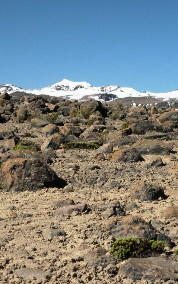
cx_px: 113
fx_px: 738
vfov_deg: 21.9
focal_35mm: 95
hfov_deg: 13.7
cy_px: 142
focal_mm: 11.9
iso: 64
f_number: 7.1
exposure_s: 1/323
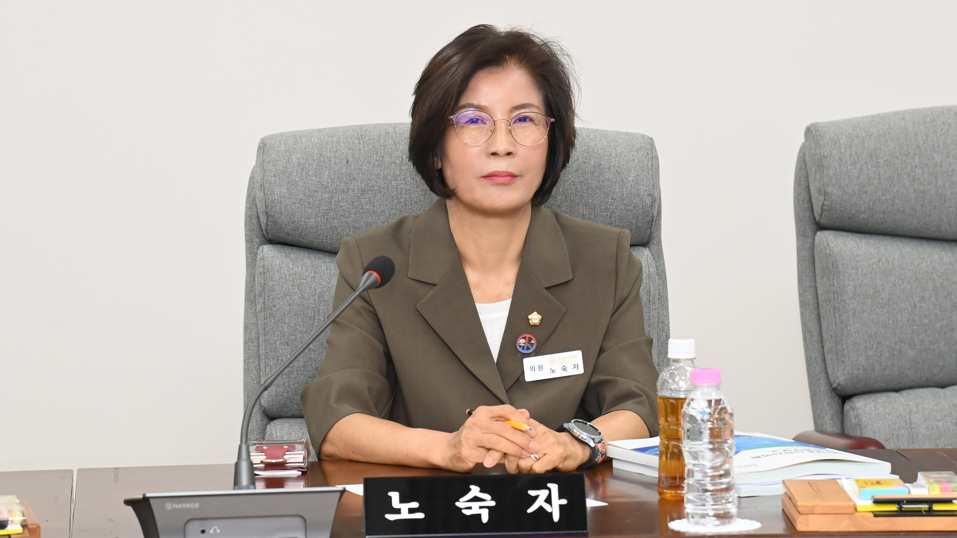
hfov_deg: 15.3
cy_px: 253
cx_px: 516
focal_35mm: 140
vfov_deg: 8.7
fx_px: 3553
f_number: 6.3
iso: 2500
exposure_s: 1/250
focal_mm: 120
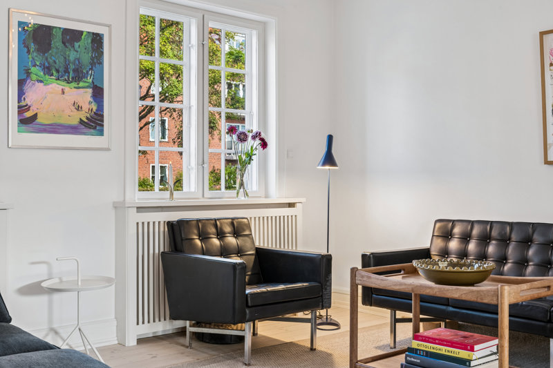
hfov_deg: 47.4
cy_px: 184
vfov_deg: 32.6
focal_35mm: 41
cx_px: 276
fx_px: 630
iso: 160
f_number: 10
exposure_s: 1/8
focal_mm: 41
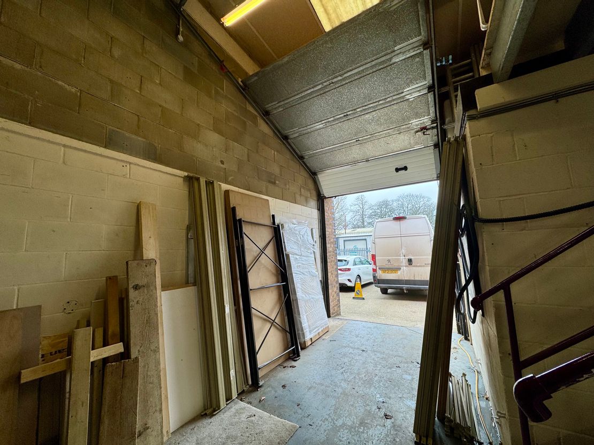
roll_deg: +2.6
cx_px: 297
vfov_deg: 85.7
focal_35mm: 14
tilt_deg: +7.1
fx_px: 240
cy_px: 222
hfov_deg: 102.1
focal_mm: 2.22
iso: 40
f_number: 2.2
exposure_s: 1/142
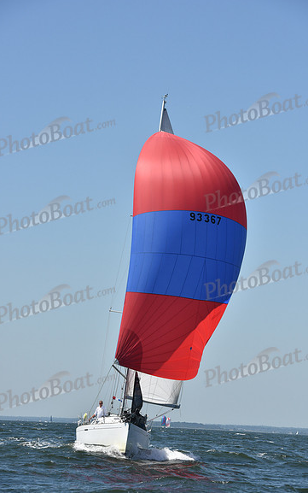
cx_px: 160
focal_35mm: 125
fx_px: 1678
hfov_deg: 10.5
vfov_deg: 16.7
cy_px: 246
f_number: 8
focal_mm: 122
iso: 250
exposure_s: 1/1250
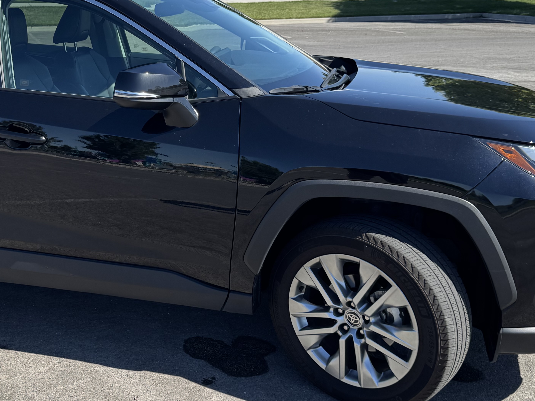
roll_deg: -0.3
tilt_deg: -16.7
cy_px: 176
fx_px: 757
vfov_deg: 29.6
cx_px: 135
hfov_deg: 38.0
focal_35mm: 49
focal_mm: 6.76
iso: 80
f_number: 1.78
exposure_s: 1/2252
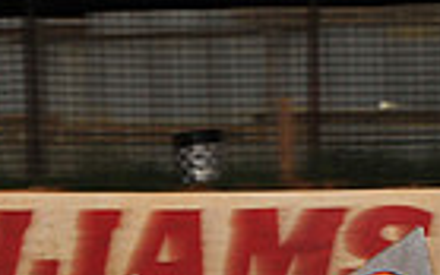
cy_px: 556
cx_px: 35
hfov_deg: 6.1
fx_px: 4091
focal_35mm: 341
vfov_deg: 3.8
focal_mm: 80
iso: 1000
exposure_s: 1/320
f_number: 6.3
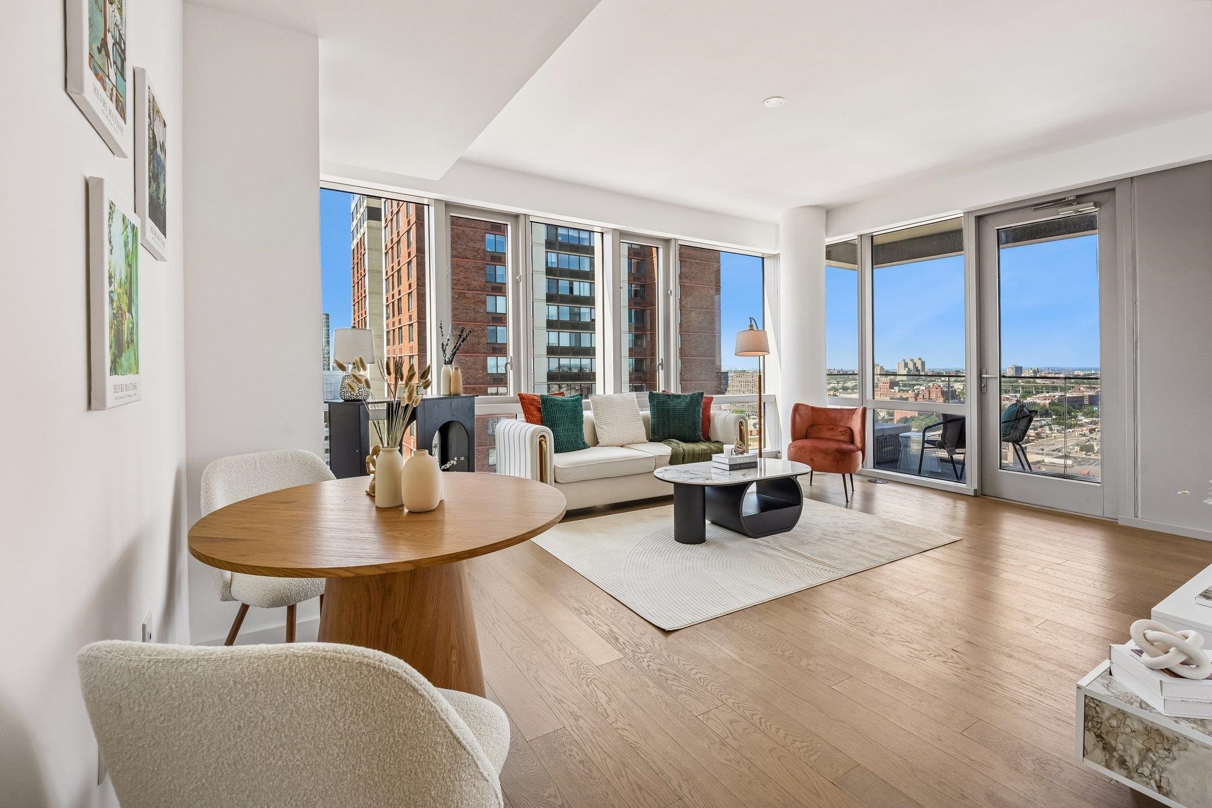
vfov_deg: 81.2
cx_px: 606
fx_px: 471
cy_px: 404
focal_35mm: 14
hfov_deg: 104.3
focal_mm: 14
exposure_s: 1/125
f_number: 7.1
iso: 400
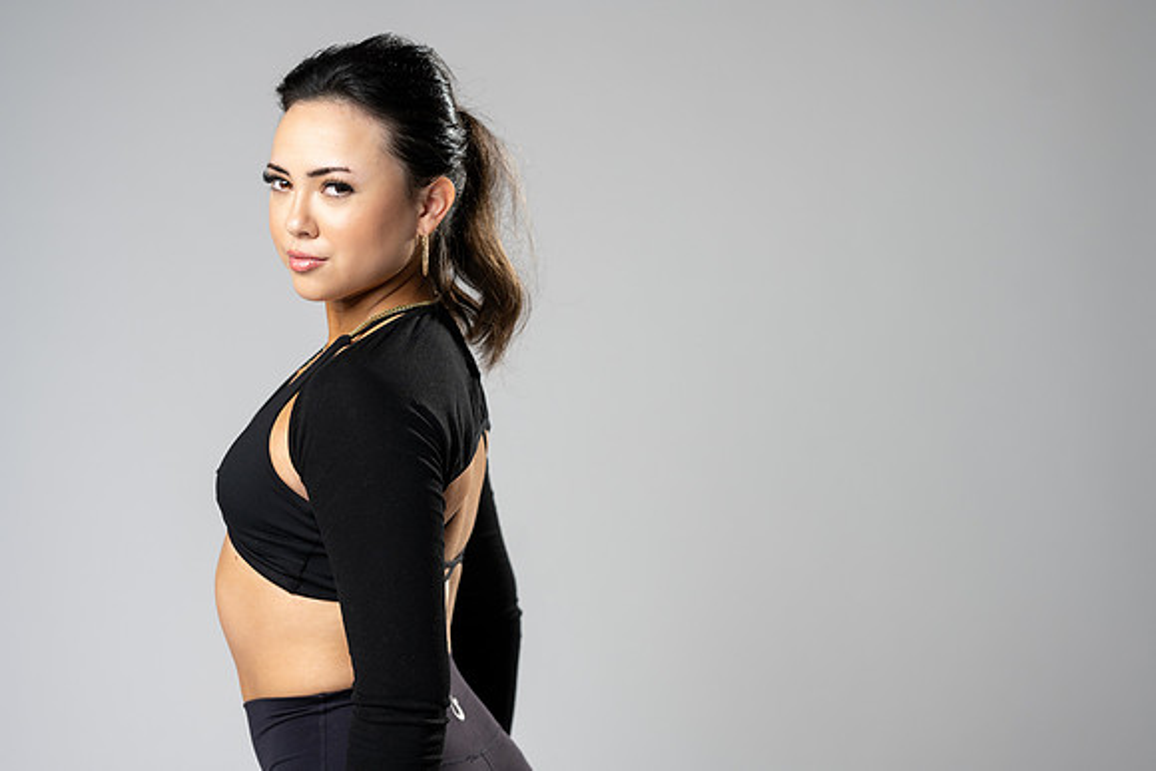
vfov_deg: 16.1
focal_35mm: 85
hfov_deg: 23.9
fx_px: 2730
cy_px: 386
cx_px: 578
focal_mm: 85
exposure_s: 1/125
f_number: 2.8
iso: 200
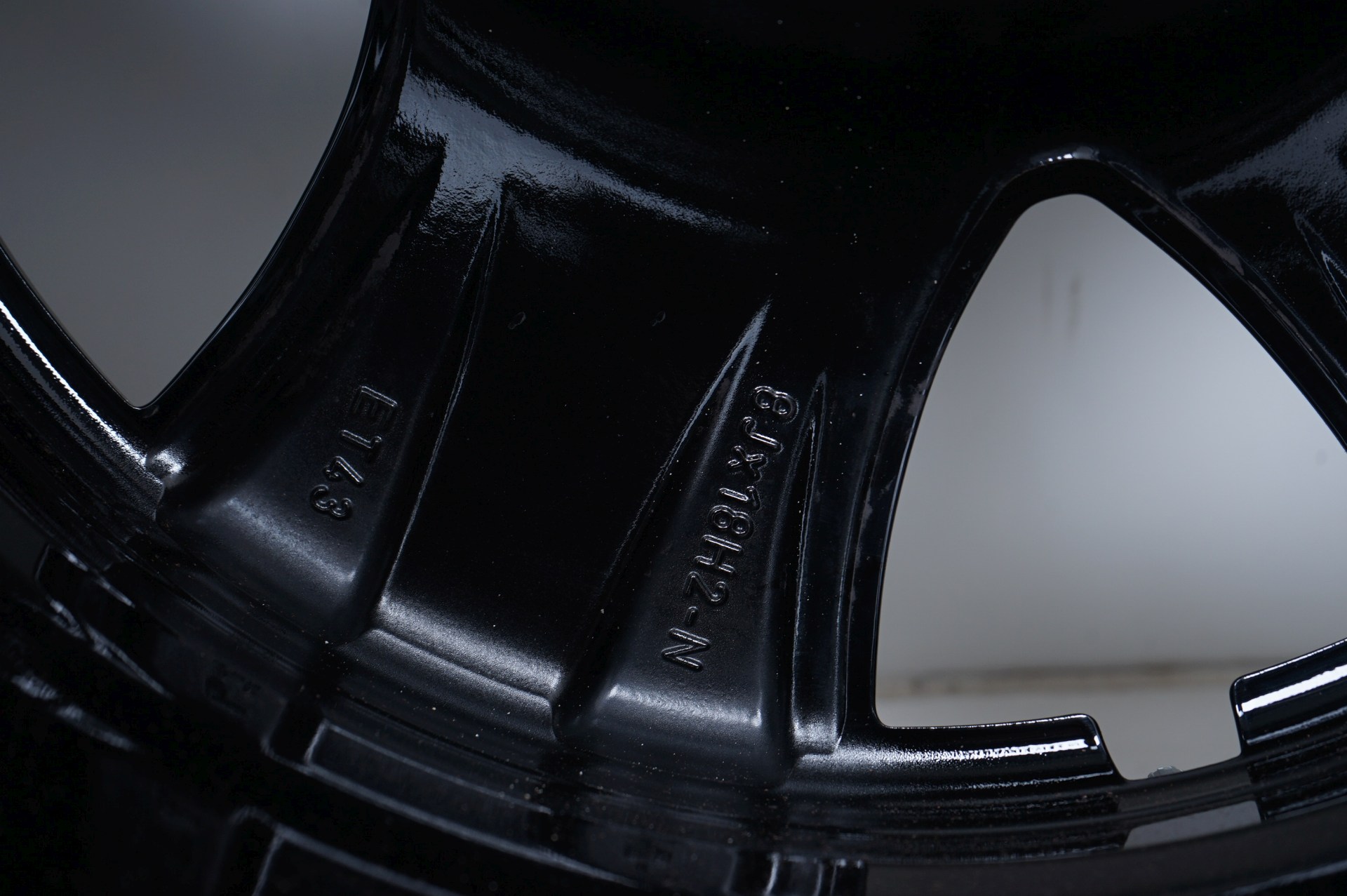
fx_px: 1832
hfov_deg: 40.4
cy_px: 448
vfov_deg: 27.5
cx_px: 674
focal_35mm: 49
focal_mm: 49
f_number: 7.1
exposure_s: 1/100
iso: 250
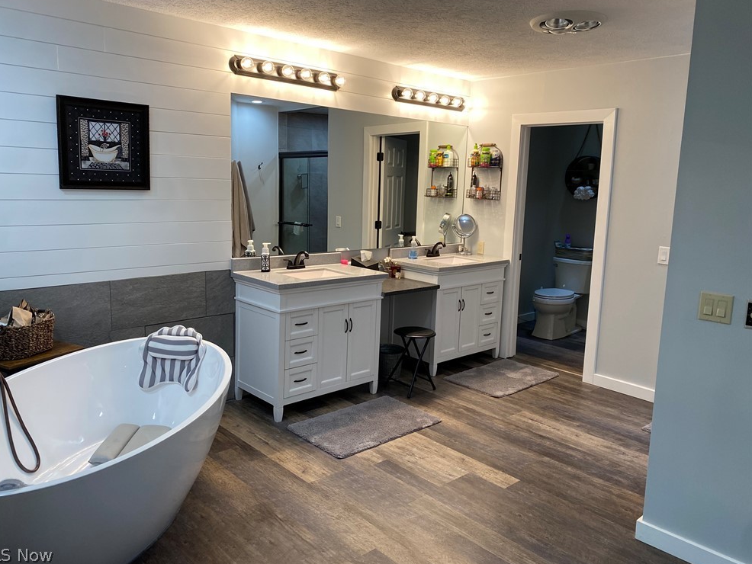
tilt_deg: -8.6
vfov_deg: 51.4
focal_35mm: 27
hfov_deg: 65.3
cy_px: 275
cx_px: 364
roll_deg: -1.7
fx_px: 587
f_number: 1.8
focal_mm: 4.25
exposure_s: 1/120
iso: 125
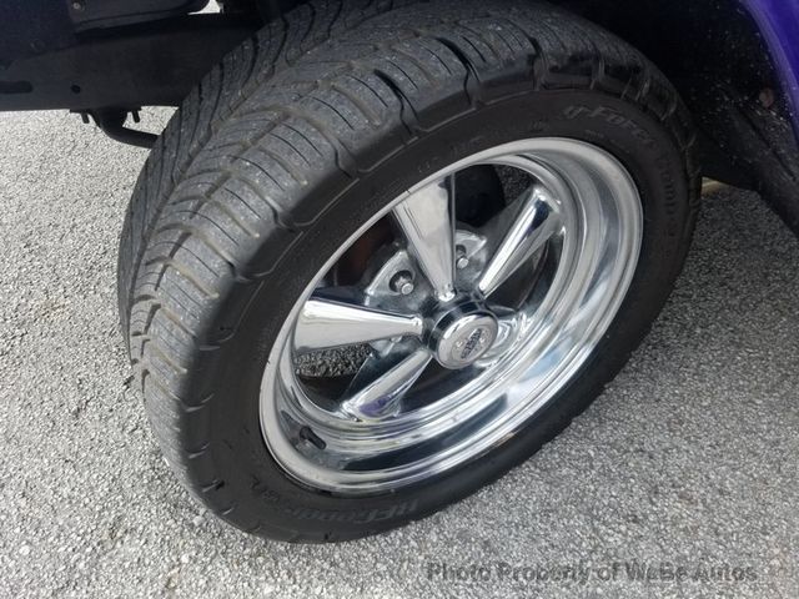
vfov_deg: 53.1
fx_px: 600
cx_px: 400
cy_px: 300
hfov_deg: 67.3
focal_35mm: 26
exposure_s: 1/540
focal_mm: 4.25
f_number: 1.7
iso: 50
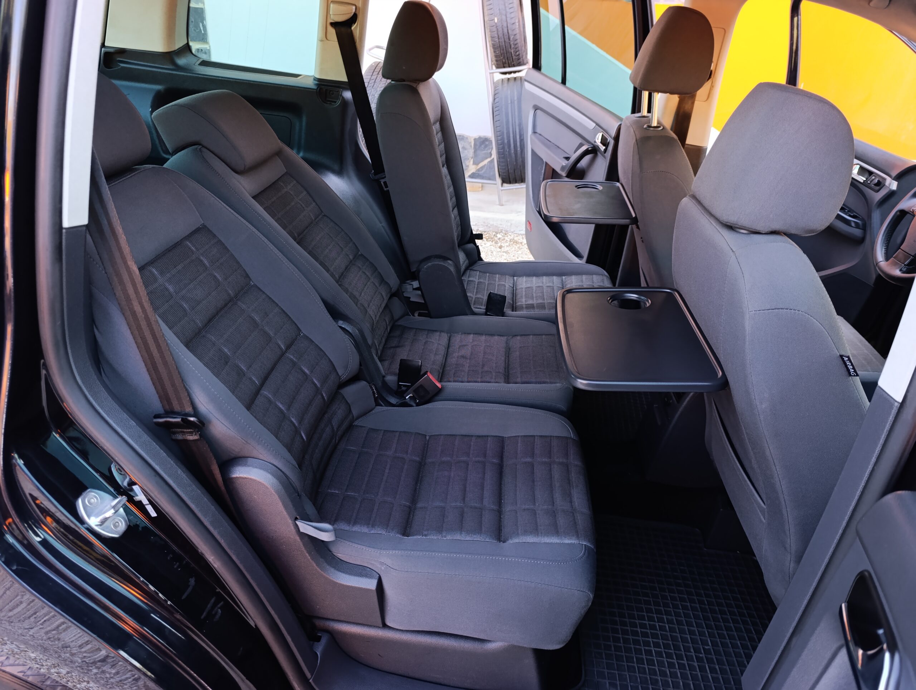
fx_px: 610
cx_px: 458
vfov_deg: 59.0
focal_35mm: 23
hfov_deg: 73.8
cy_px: 345
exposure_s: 1/100
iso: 500
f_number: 1.6
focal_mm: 6.14
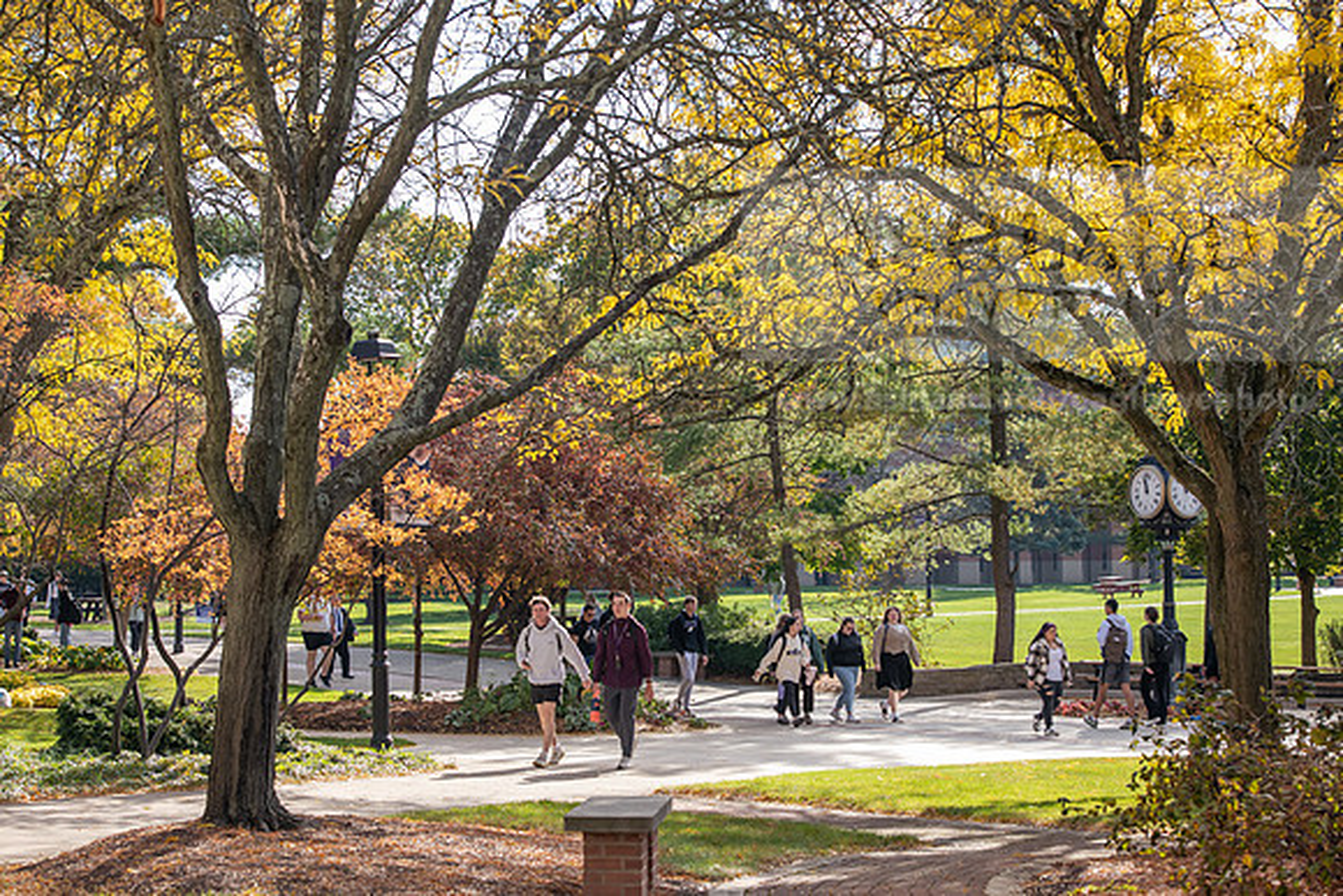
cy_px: 448
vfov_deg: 19.5
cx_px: 672
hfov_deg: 28.8
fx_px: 2612
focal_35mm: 70
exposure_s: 1/320
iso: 250
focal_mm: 70
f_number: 6.3
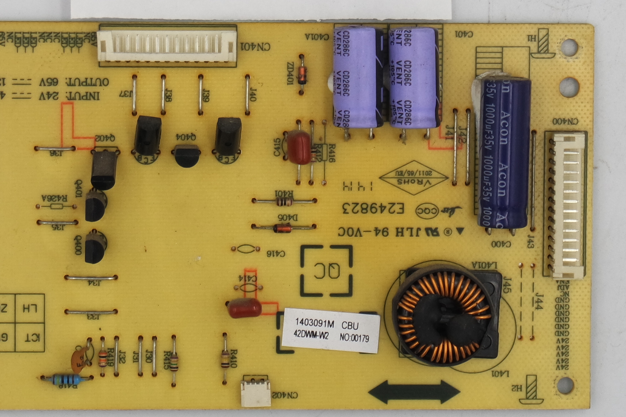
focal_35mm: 142
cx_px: 246
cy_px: 50
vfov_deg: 9.6
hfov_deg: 14.4
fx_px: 2469
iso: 160
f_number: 5.6
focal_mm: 24
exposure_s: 1/125
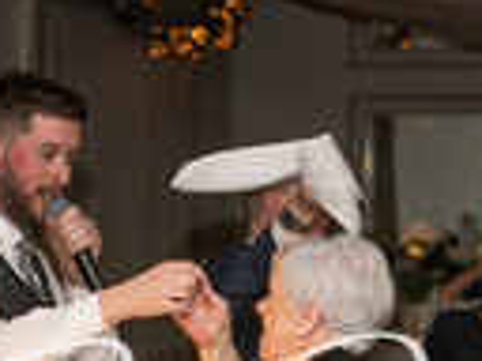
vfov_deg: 5.0
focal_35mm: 300
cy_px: 310
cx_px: 433
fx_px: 4177
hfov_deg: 6.6
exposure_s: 1/160
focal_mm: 100
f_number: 2.8
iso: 250
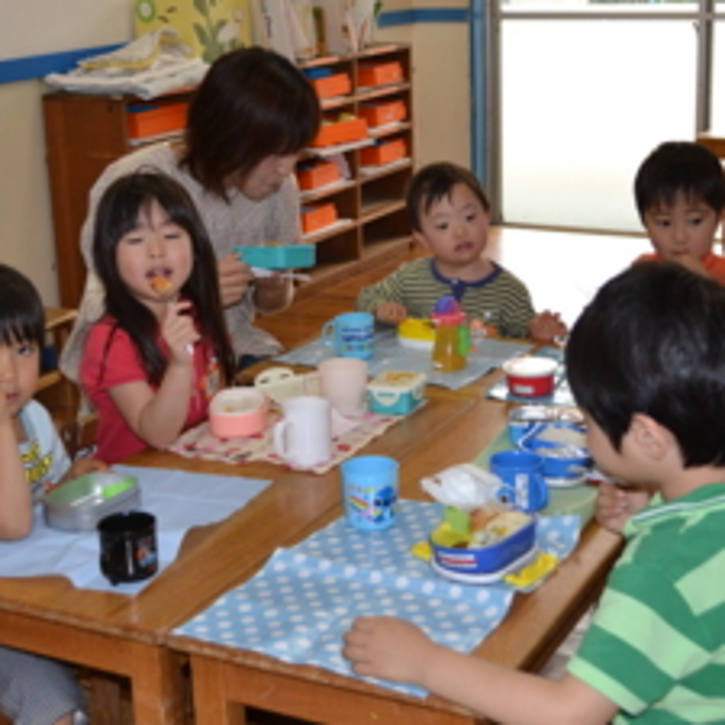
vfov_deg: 29.0
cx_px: 361
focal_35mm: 59
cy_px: 321
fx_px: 1398
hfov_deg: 29.1
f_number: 4.2
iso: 400
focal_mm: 26
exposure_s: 1/125
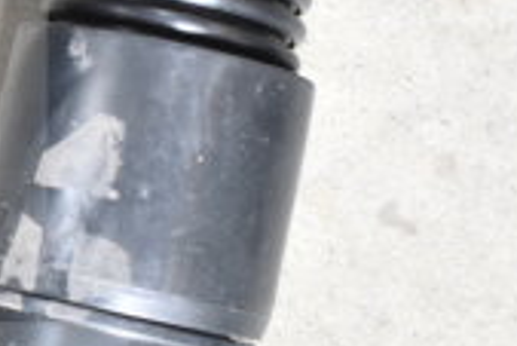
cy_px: 225
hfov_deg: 12.5
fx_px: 2254
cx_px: -217
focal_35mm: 157
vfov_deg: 8.8
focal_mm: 29
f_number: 4.2
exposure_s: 1/50
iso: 1100
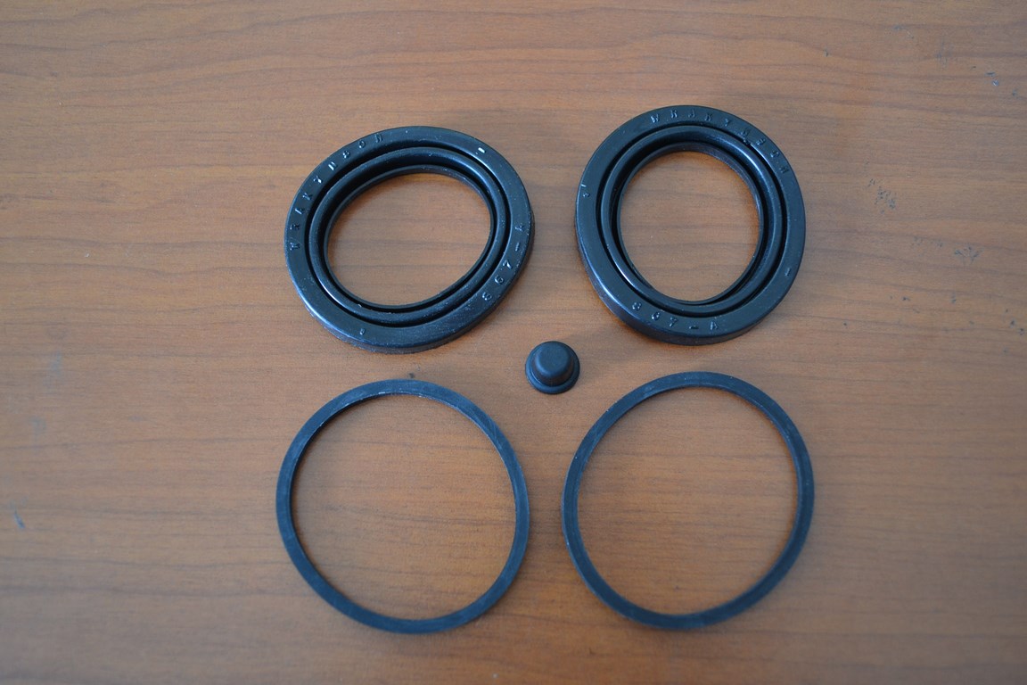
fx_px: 941
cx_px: 514
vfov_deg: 40.0
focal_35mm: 33
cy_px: 342
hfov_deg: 57.2
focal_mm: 22
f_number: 3.8
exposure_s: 1/30
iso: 400
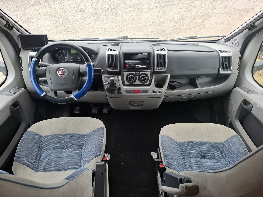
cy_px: 98
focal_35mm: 23
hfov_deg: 73.9
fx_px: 175
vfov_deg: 58.9
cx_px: 132
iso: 50
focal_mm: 5.54
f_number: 1.8
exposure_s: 1/194
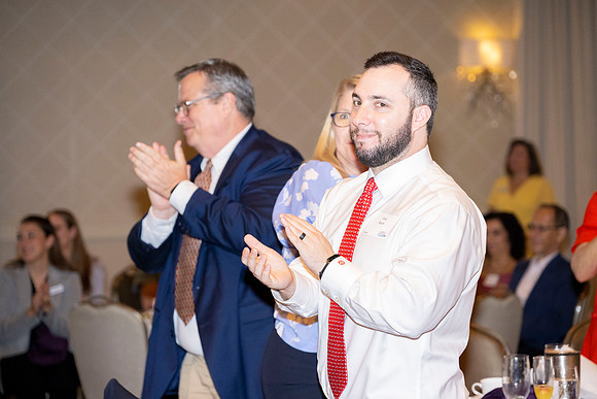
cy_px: 200
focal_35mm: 100
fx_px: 1659
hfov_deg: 20.4
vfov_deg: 13.7
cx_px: 298
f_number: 4
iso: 2500
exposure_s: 1/200
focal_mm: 100
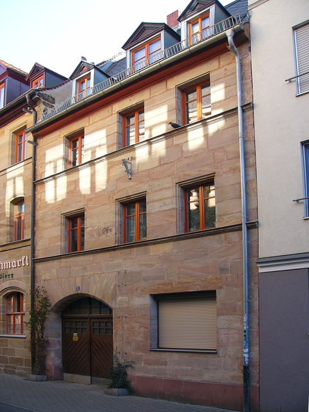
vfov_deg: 51.4
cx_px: 154
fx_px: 428
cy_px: 206
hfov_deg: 39.7
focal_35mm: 36
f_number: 2.8
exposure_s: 1/100
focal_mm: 6
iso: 50
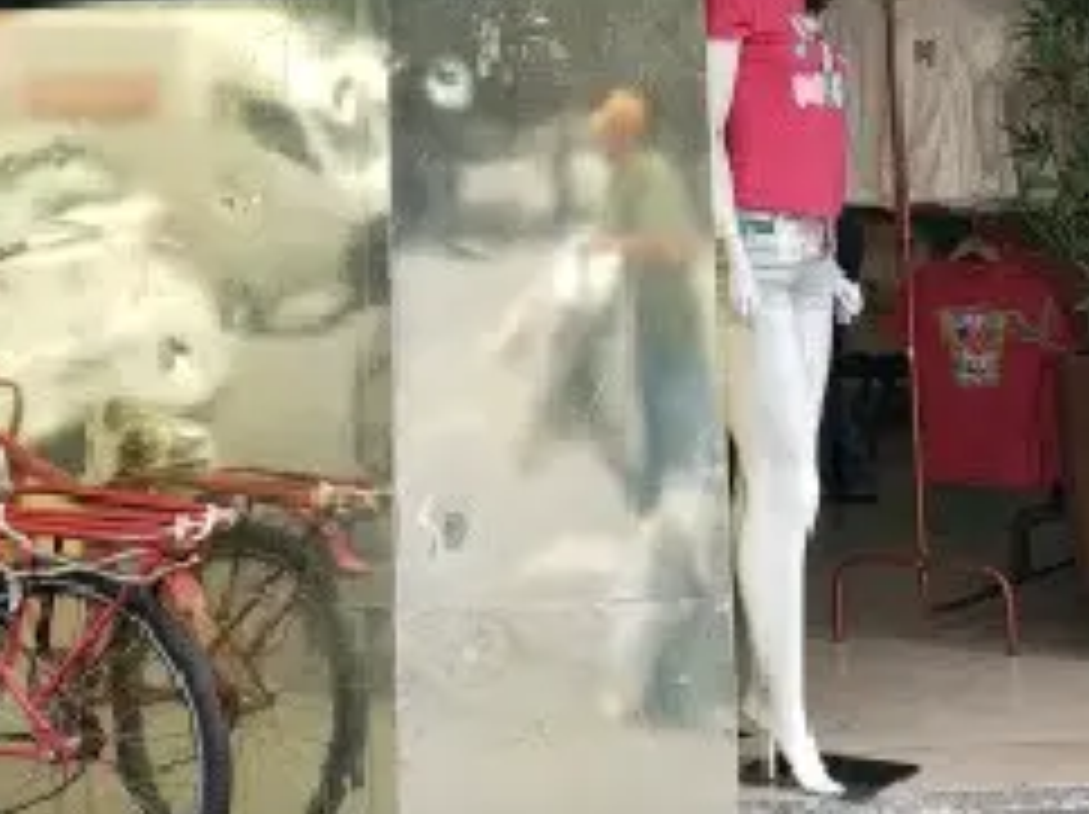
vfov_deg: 15.7
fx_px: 2703
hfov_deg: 22.7
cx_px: 338
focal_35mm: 86
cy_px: -423
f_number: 2.4
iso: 50
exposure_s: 1/143
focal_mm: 4.3
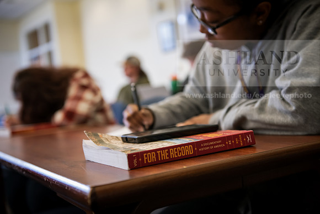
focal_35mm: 48
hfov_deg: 41.1
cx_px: 160
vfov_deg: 28.1
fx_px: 427
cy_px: 107
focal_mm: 48
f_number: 3.2
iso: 800
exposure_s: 1/200
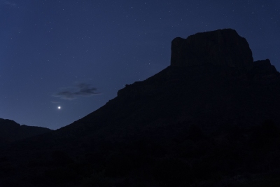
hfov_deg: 46.1
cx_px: 140
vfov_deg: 31.7
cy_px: 94
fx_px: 329
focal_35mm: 42
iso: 3200
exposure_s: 6
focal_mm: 42.3
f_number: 2.8
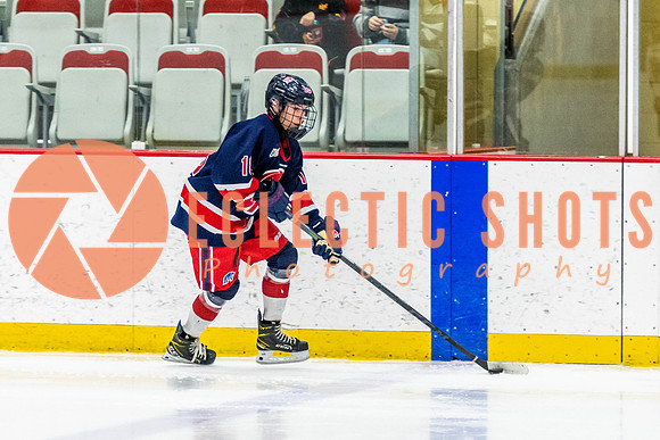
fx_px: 6016
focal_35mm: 328
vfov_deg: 4.2
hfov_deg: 6.3
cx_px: 330
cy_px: 262
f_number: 2.8
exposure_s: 1/640
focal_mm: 150
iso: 2800
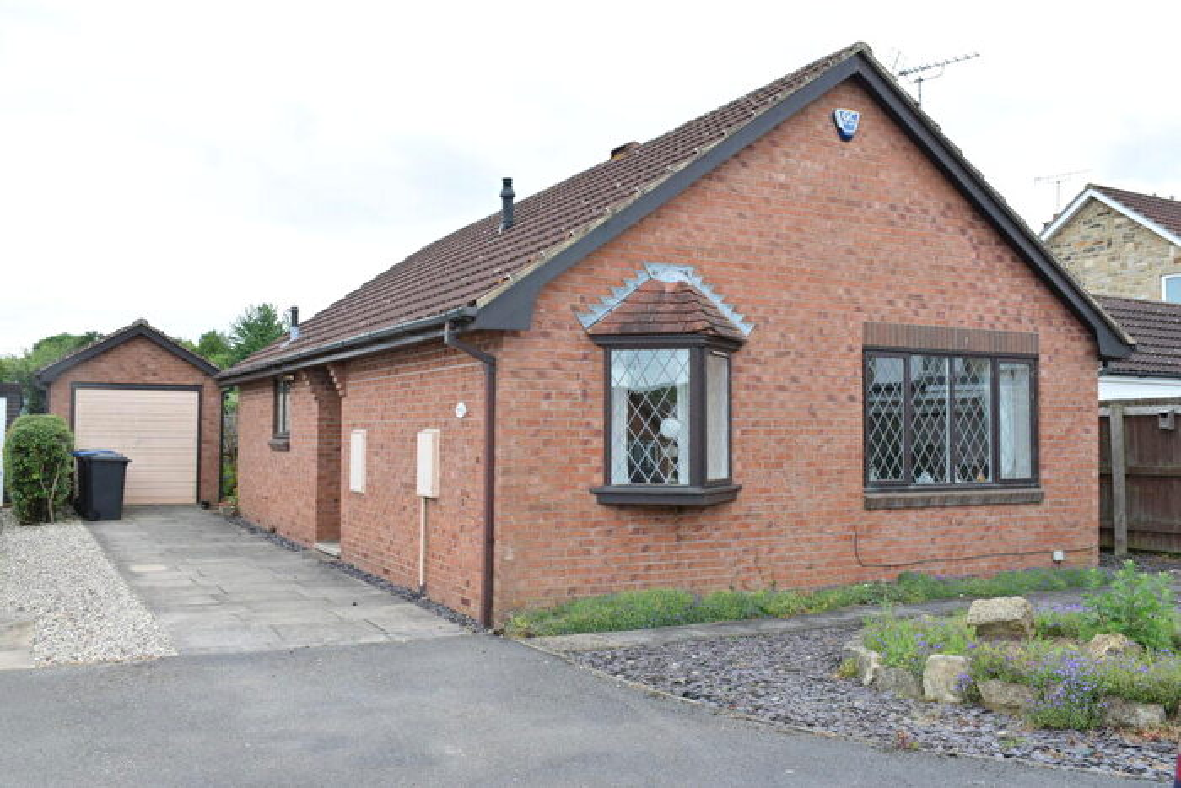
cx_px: 590
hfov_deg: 57.2
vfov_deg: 40.0
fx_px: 1083
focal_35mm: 33
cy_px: 394
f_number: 13
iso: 800
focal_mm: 22
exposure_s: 1/125
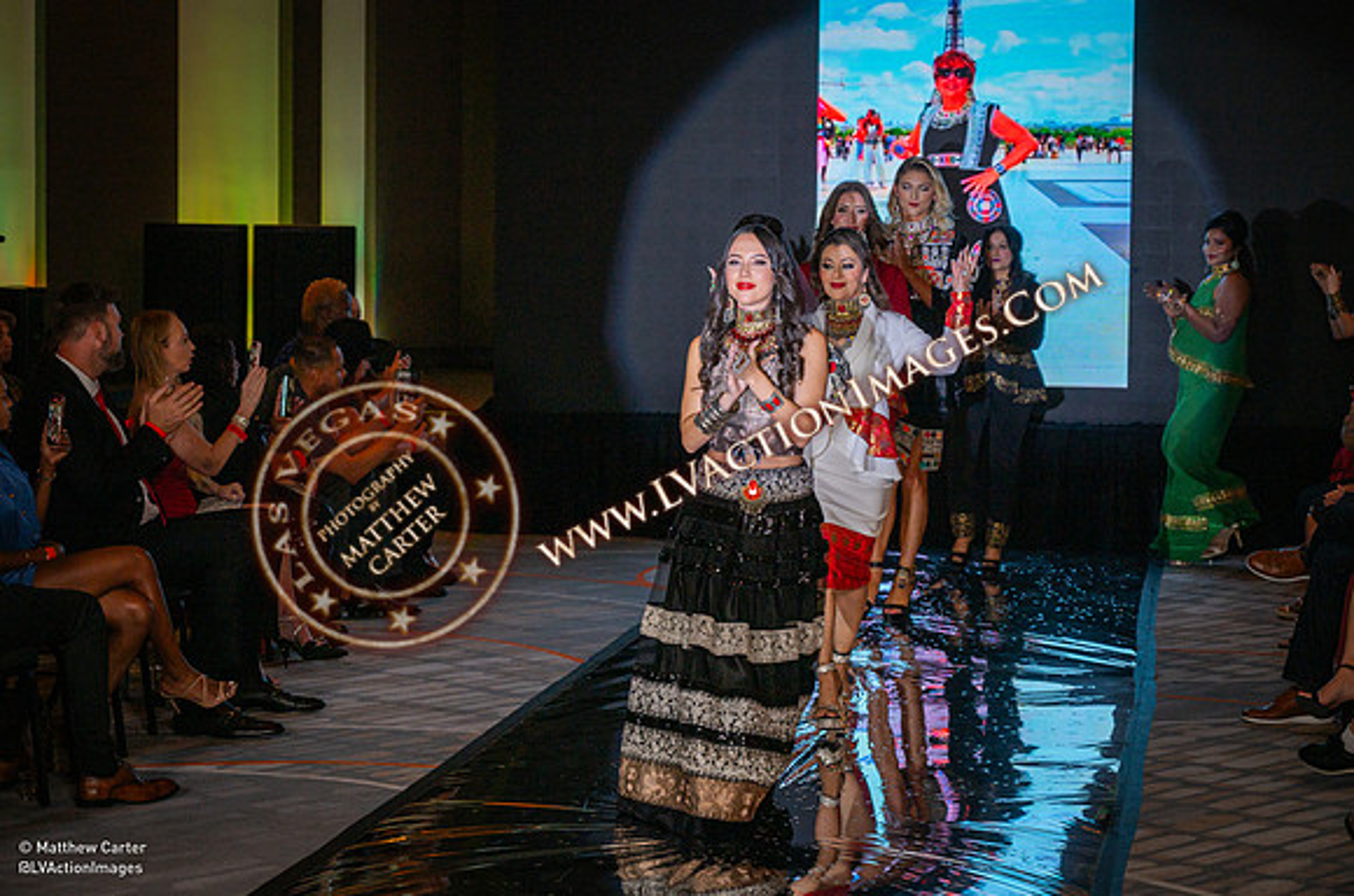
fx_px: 2943
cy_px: 367
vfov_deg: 17.3
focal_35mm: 78
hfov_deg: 25.9
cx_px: 656
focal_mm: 65
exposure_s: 1/200
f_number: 4
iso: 400
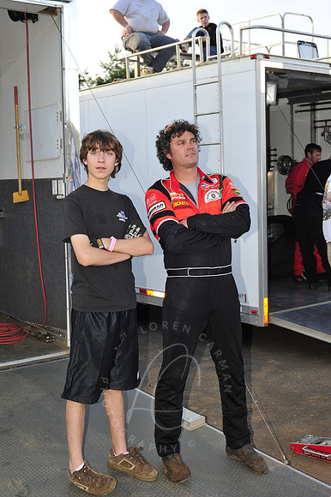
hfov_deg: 27.0
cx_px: 166
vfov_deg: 39.6
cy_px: 248
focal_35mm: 50
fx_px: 690
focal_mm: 50
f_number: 8
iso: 500
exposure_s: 1/250
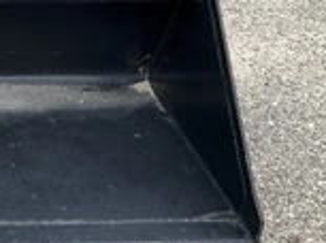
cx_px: -87
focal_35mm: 76
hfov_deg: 23.1
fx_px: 714
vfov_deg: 19.3
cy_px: 98
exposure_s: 1/435
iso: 25
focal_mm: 3
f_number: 1.8
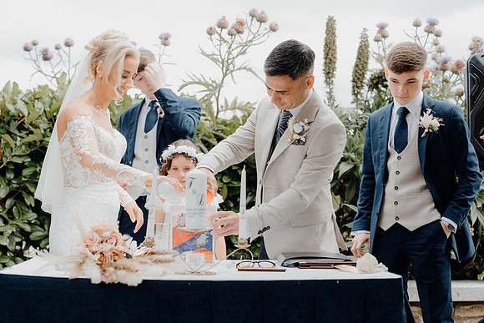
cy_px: 162
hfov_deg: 33.9
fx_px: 793
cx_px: 242
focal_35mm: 59
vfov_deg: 23.0
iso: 125
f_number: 3.5
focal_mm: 59
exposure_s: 1/200
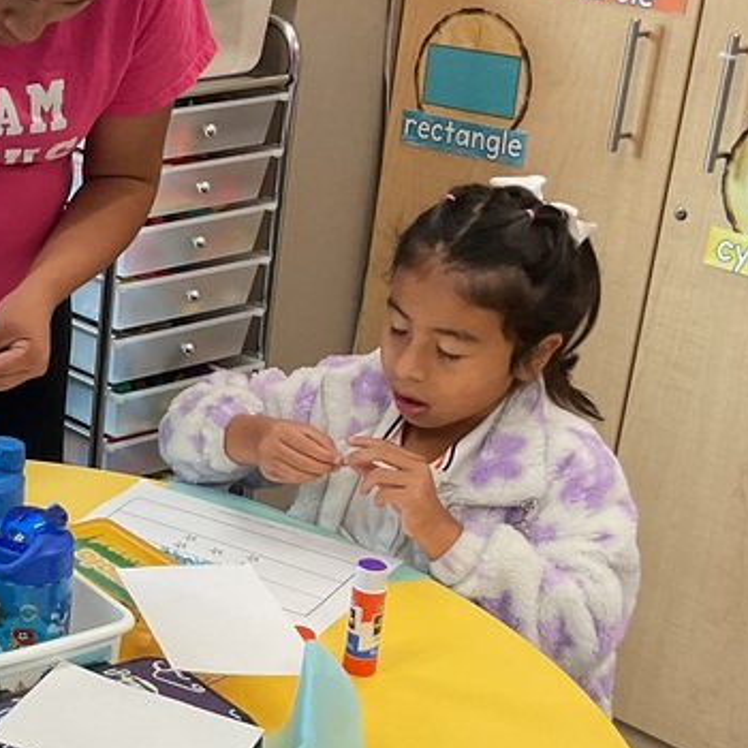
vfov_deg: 23.0
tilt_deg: -23.0
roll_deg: -1.4
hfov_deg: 21.7
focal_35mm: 75
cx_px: -94
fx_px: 1834
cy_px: 449
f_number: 1.8
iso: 64
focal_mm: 3
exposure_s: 1/60
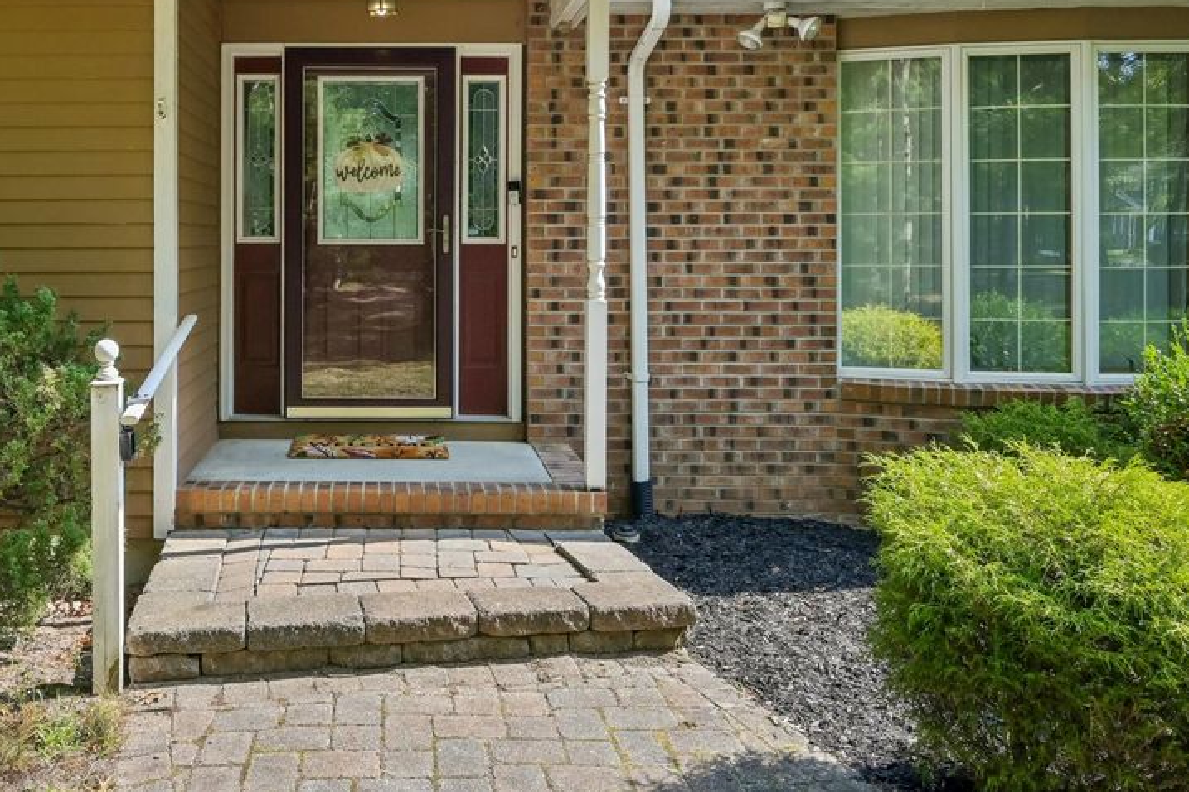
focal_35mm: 31
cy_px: 229
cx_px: 365
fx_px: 1014
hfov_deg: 58.9
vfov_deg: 41.8
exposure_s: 1/200
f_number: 11
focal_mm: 21.5
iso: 400
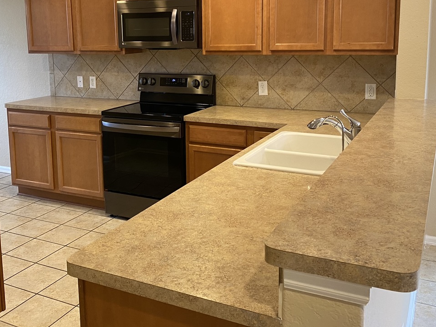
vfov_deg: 36.4
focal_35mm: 39
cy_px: 109
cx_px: 175
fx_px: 491
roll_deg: +1.4
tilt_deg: -8.4
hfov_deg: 47.6
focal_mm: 4.25
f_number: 1.8
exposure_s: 1/60
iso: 200
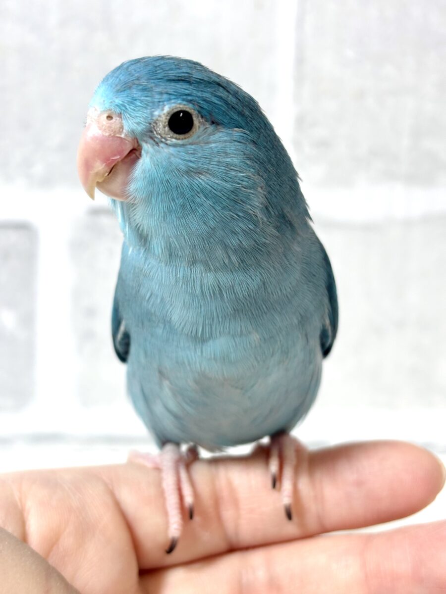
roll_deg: -1.9
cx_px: 223
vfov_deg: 36.8
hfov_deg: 28.0
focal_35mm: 52
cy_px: 297
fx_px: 893
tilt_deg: -18.2
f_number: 1.6
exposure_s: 1/50
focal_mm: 5.96
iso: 32
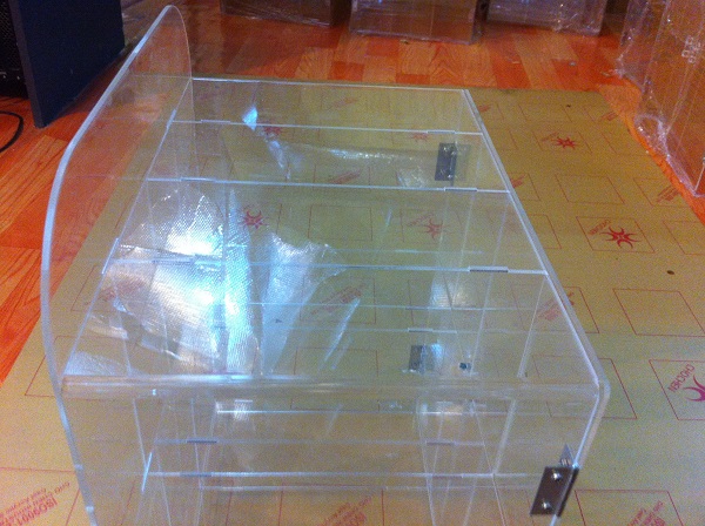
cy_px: 263
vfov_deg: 40.6
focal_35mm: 35
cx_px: 352
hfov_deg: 52.7
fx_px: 712
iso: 250
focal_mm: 3.85
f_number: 2.8
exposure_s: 1/17
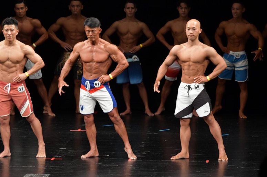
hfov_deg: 7.6
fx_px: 2002
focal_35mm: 270
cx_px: 134
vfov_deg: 5.1
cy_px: 88
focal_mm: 180
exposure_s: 1/400
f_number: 5.6
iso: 3200
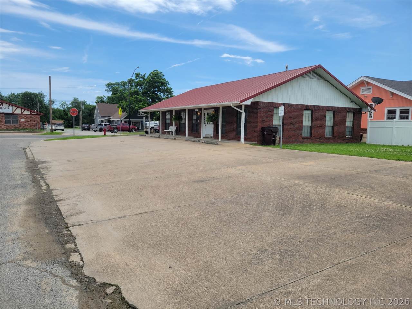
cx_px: 206
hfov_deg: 67.3
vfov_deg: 53.1
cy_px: 154
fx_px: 309
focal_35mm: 26
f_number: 1.8
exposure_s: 1/2701
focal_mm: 5.4
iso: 40
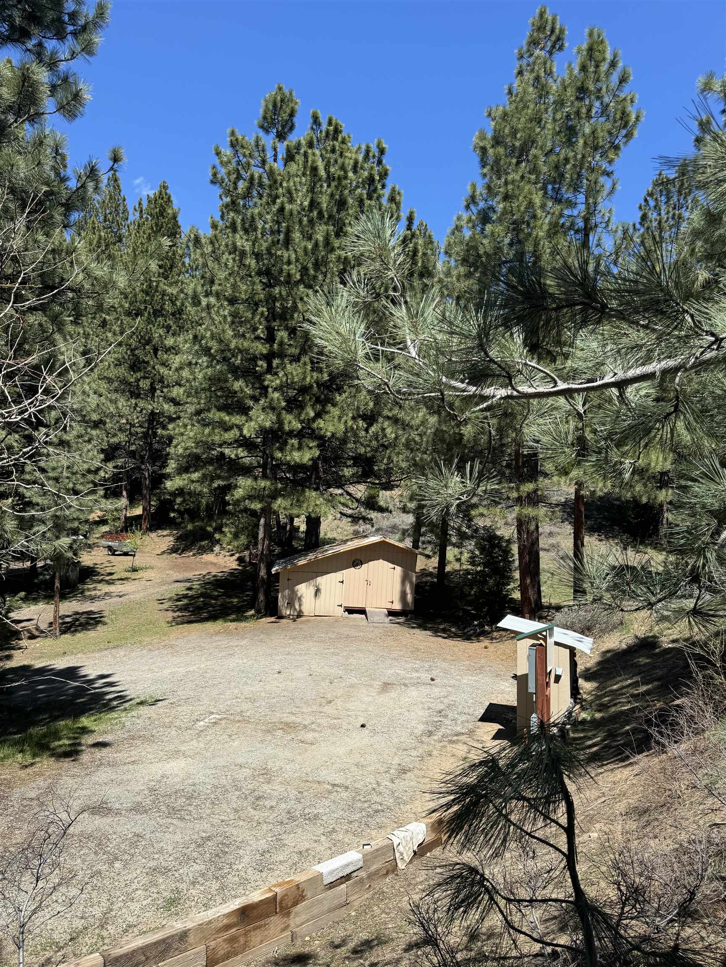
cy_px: 484
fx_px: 671
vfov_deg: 71.6
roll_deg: -2.1
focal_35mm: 24
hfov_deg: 56.8
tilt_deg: +3.1
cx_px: 363
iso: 80
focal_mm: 6.76
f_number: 1.78
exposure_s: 1/2959
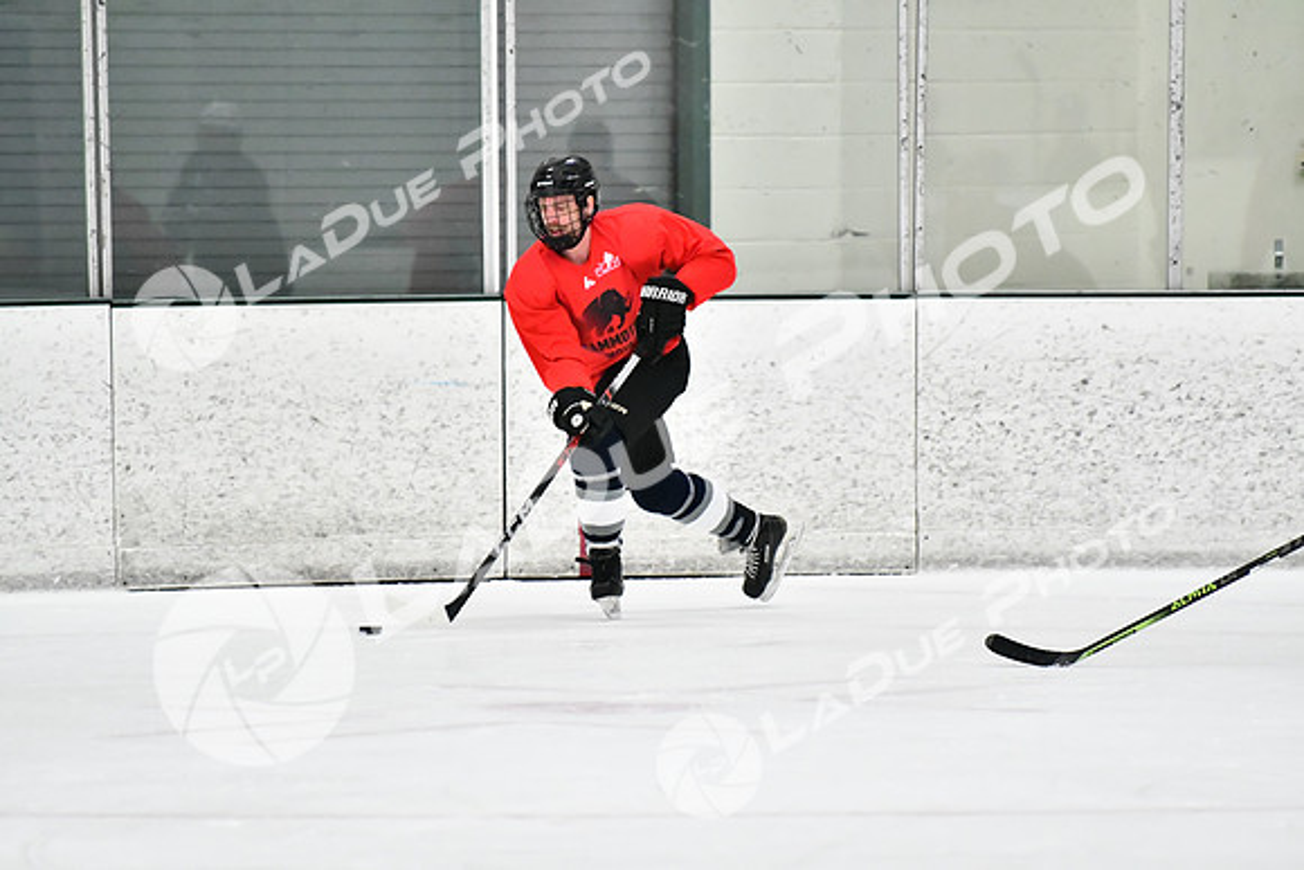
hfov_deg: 7.2
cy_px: 435
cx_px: 652
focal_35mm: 285
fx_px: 10325
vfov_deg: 4.8
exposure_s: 1/1600
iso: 6400
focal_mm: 190
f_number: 2.8
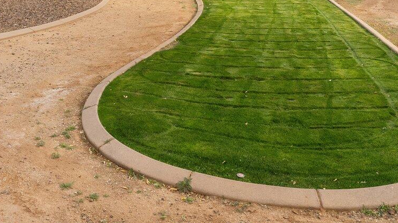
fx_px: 422
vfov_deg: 25.4
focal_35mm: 40
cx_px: 215
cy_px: -69
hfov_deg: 50.4
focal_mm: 14
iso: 800
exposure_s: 1/500
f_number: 9
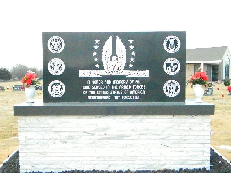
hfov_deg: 45.8
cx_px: 116
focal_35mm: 41
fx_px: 274
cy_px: 86
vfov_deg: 35.1
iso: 6400
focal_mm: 7.3
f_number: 9.8
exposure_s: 1/1000
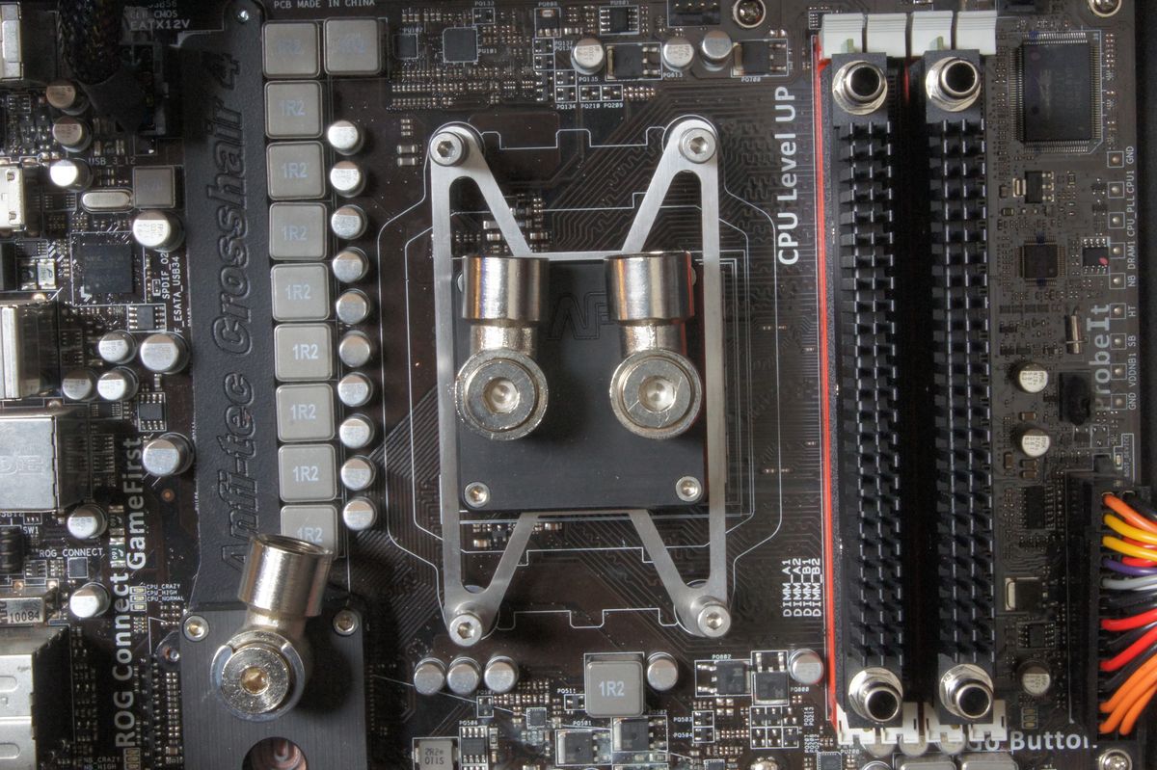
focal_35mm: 82
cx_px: 578
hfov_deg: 24.6
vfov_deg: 16.5
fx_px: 2650
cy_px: 385
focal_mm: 55
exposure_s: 2.5
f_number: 36
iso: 800
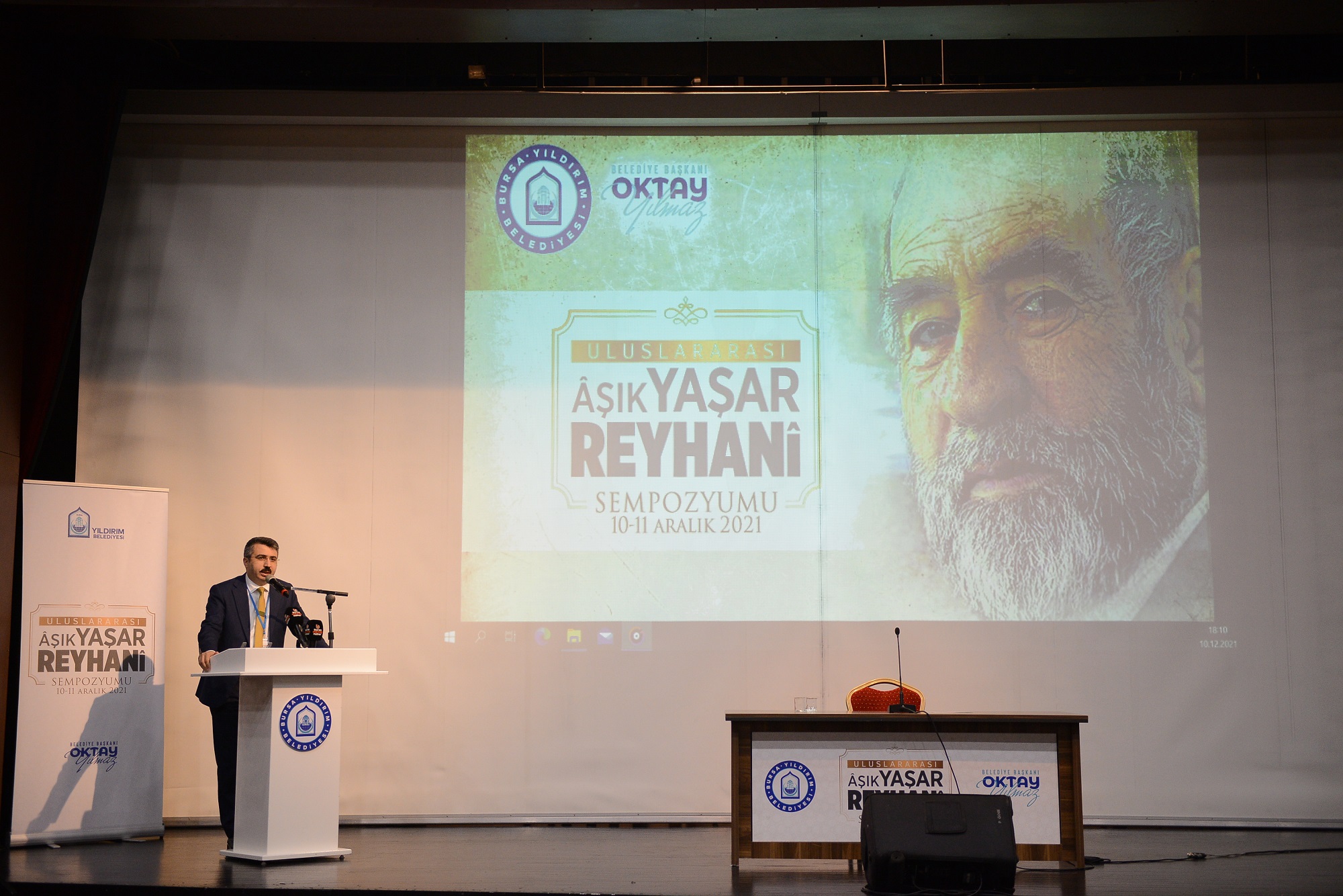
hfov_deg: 39.6
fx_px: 1865
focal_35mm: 50
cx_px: 672
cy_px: 448
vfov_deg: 27.0
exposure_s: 1/160
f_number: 2.8
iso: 2000
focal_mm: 50
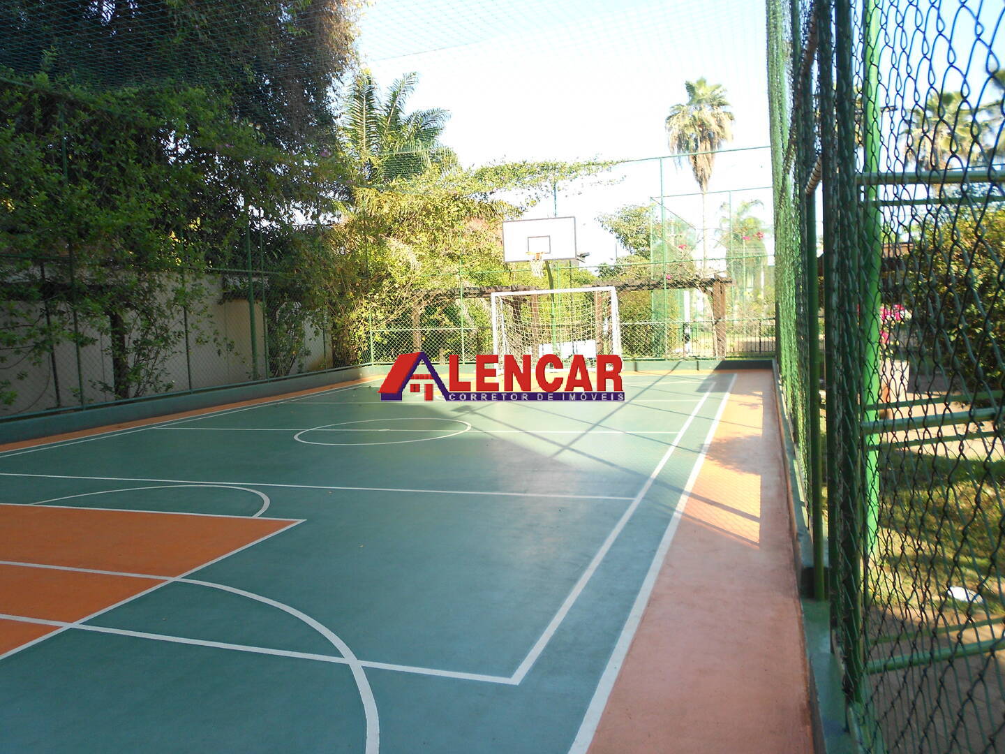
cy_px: 377
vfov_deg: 53.1
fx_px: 755
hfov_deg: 67.3
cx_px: 502
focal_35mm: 26
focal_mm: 4.6
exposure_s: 1/200
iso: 80
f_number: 3.2
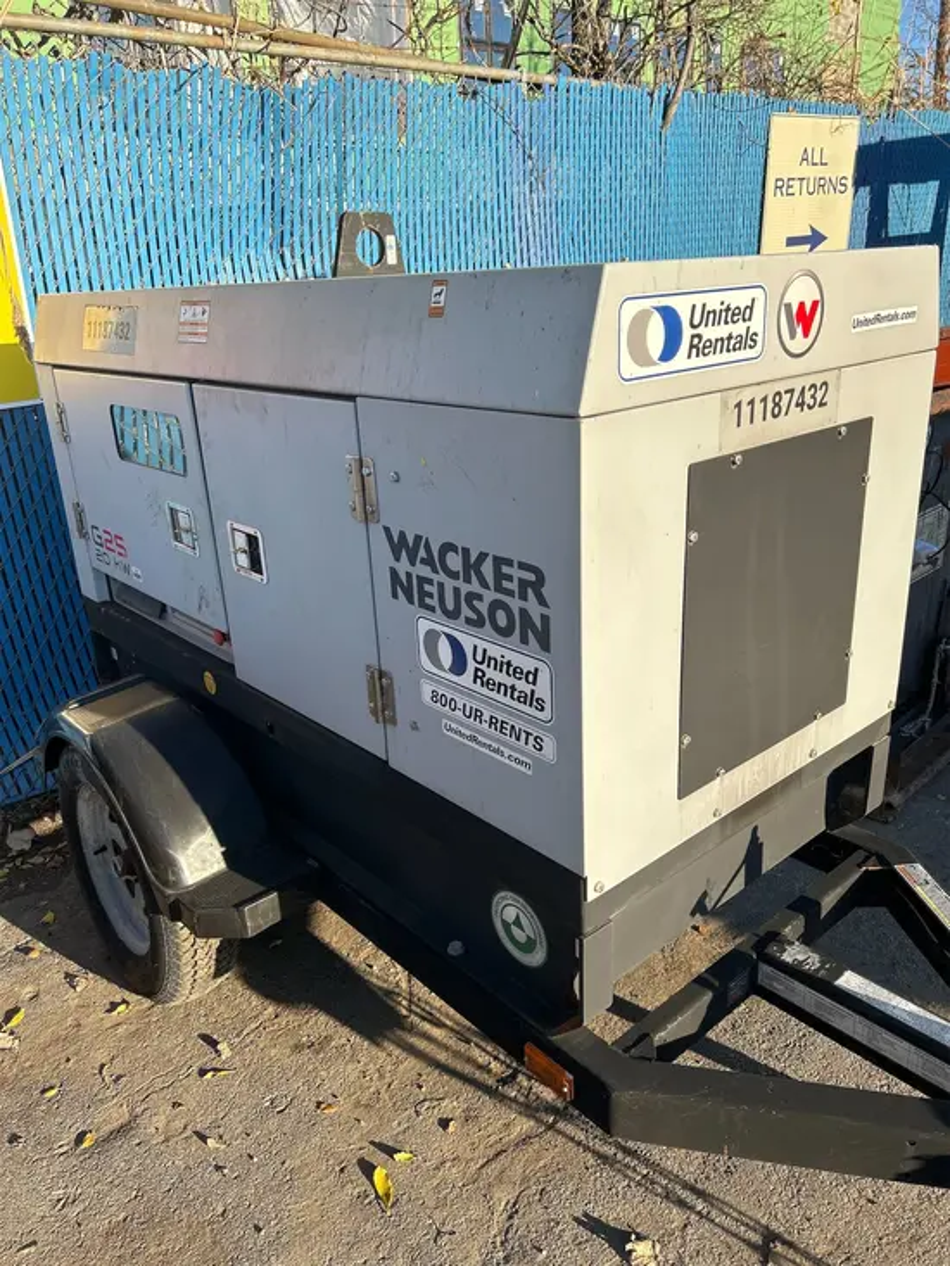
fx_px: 951
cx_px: 475
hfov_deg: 53.1
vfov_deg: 67.3
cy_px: 633
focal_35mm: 26
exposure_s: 1/1621
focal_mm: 5.7
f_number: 1.5
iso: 50
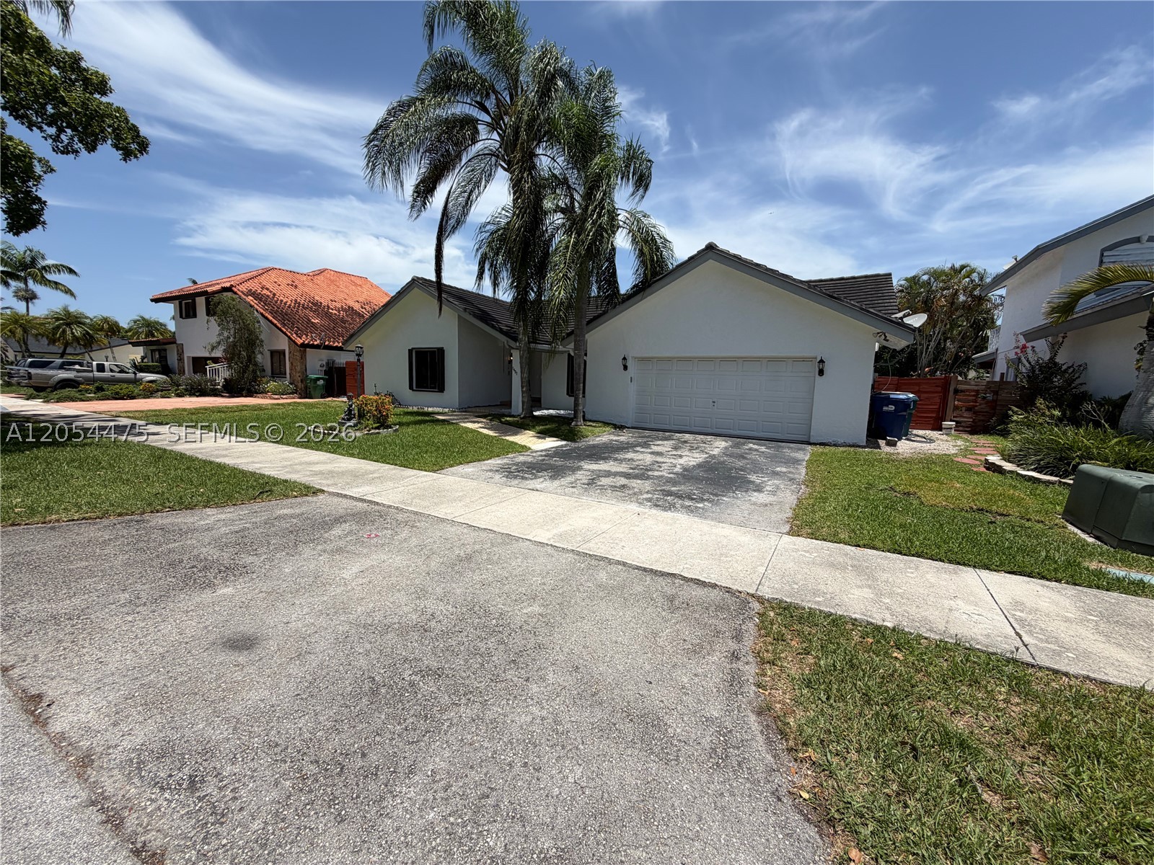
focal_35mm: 14
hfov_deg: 102.1
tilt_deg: -2.6
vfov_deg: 85.7
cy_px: 432
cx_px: 577
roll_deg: -0.8
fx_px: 467
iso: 20
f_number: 2.2
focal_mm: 2.22
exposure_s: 1/1167
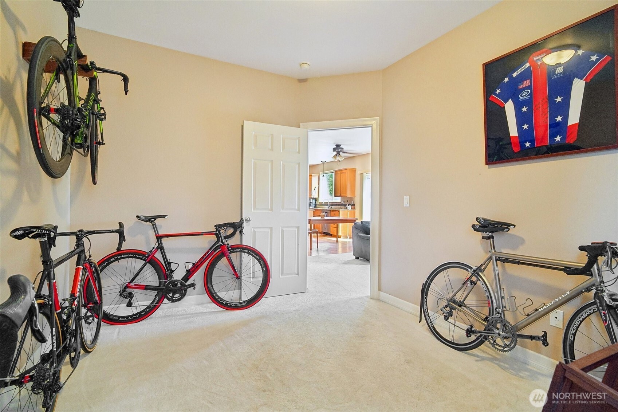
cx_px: 309
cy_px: 206
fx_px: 275
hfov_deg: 96.7
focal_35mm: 16
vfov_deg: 73.7
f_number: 8
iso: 1600
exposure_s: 1/20
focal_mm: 16
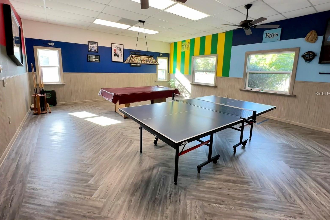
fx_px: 137
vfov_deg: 76.8
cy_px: 94
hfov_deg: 100.4
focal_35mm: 15
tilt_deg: -7.8
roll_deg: -1.6
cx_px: 166
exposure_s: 1/120
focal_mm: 2.22
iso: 250
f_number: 2.2
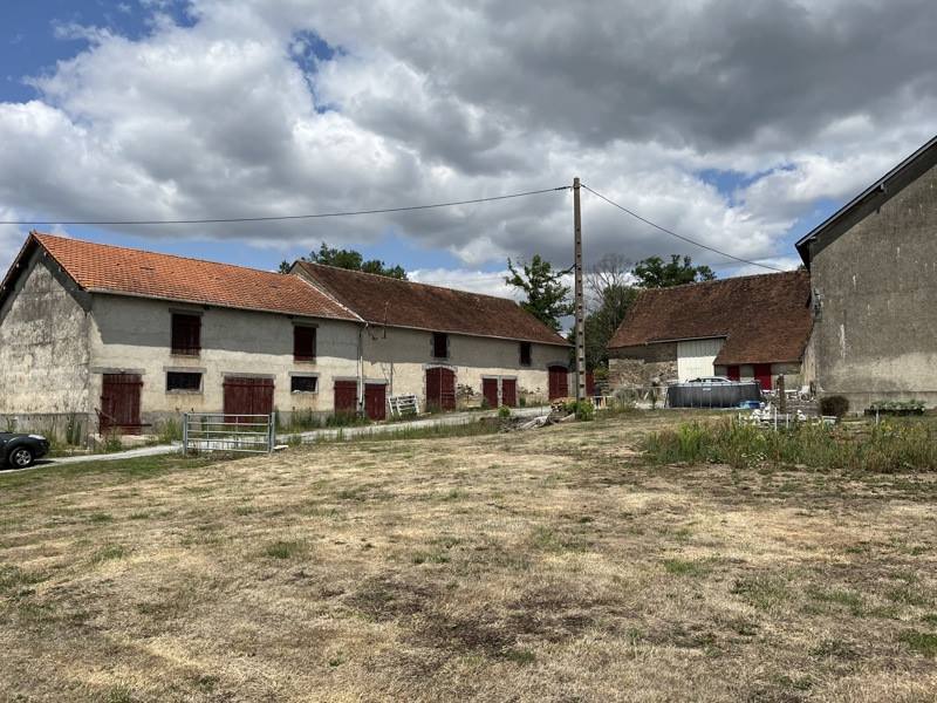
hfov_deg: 67.3
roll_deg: +0.5
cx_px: 468
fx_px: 704
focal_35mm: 26
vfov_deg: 53.1
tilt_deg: +4.3
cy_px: 352
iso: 50
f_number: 1.6
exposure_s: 1/5848
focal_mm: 5.1
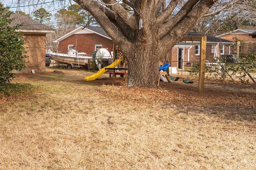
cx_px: 19
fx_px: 263
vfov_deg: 35.4
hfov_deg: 46.1
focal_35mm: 37
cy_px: 52
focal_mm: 17
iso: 160
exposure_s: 1/500
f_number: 4.5
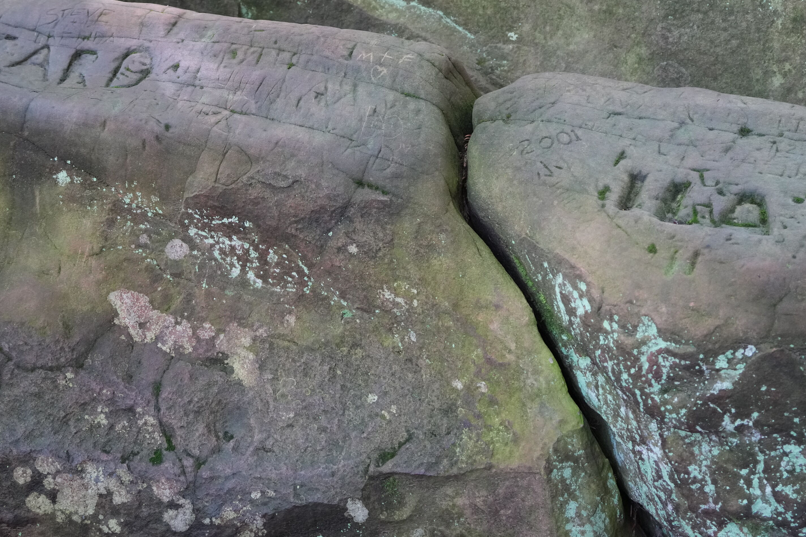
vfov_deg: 17.8
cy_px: 136
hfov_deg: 26.6
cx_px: 399
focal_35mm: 76
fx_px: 1702
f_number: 4.5
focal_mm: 50
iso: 3200
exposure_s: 1/80
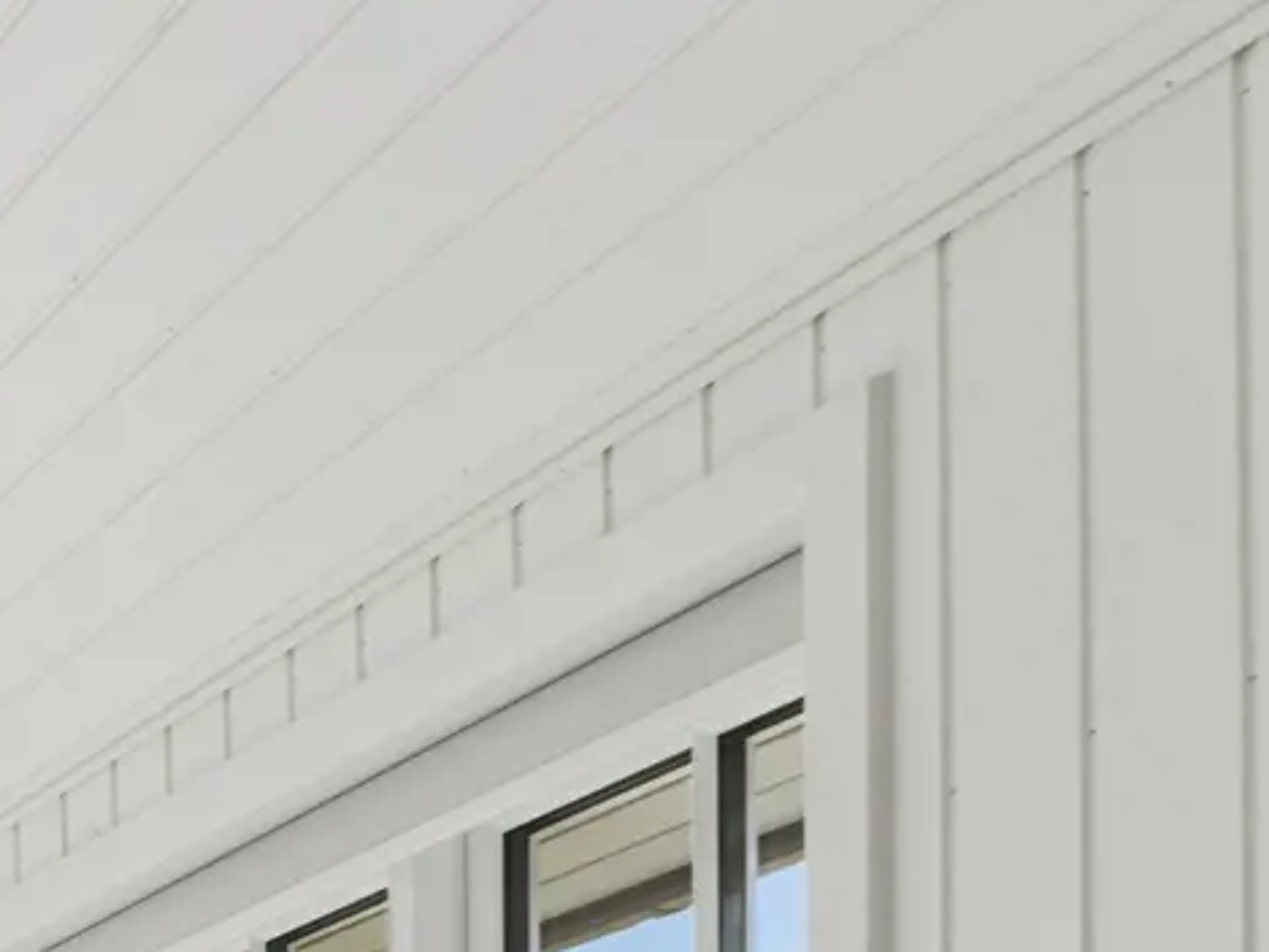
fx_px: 2272
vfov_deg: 19.2
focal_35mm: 62
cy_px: 1612
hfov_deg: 19.1
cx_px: -1250
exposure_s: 1/400
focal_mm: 10.5
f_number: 9
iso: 200
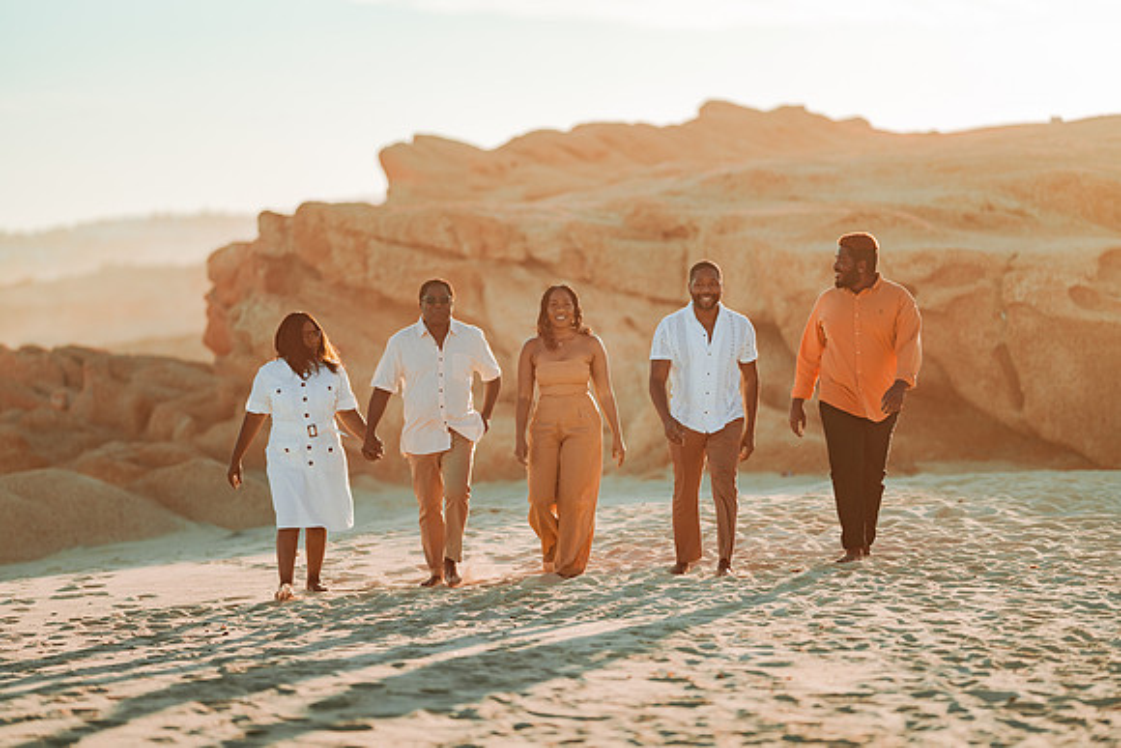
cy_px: 374
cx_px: 560
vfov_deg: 10.2
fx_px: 4205
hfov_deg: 15.2
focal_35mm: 135
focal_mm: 135
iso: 80
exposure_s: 1/5000
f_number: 1.8
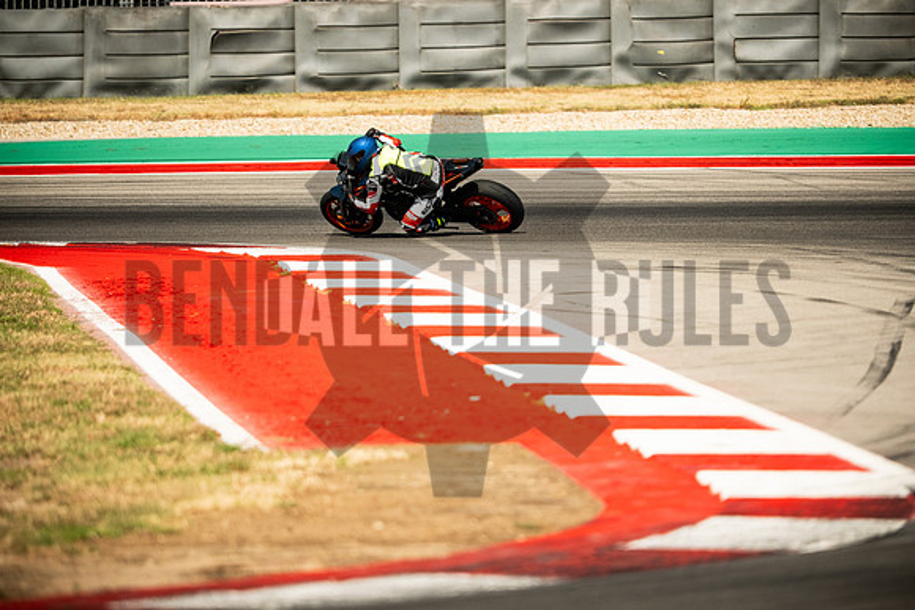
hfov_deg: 4.9
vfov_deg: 3.3
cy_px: 305
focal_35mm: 420
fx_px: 10677
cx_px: 458
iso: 250
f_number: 2.8
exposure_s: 1/2000
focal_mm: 280
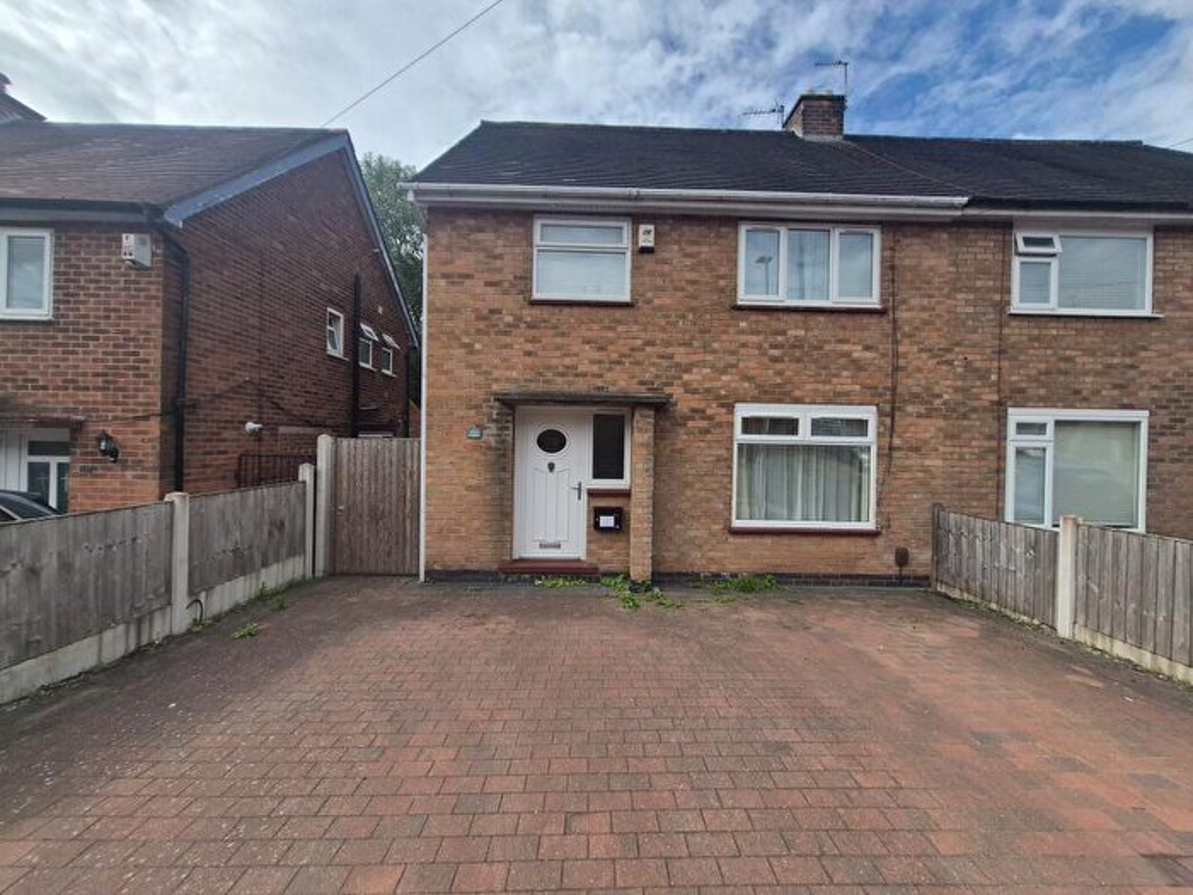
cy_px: 448
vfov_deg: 89.9
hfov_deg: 106.2
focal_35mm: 13
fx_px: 448
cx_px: 596
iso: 40
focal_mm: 1.74
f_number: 2.2
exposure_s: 1/1932
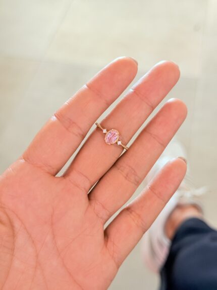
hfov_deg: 30.3
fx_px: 401
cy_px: 145
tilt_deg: -48.3
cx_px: 108
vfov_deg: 39.6
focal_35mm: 48
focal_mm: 6.76
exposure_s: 1/60
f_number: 1.78
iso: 200
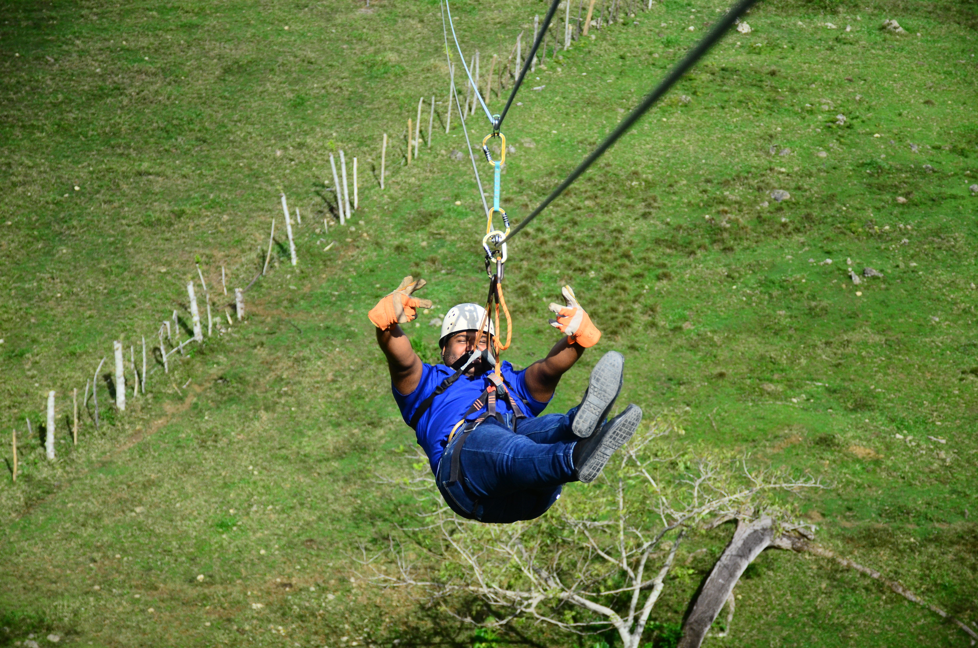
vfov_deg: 11.4
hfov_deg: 17.1
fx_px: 3253
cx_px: 489
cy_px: 324
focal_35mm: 120
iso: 500
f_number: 5.6
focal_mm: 80
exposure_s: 1/2000
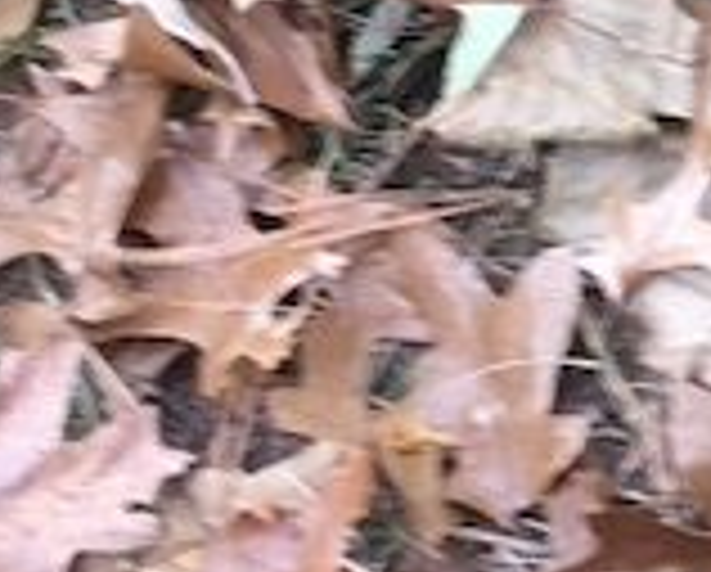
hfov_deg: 8.0
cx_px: 1413
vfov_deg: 6.5
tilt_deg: -49.7
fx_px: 4828
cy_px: -775
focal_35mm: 229
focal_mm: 4.15
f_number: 2.2
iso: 32
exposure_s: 1/60
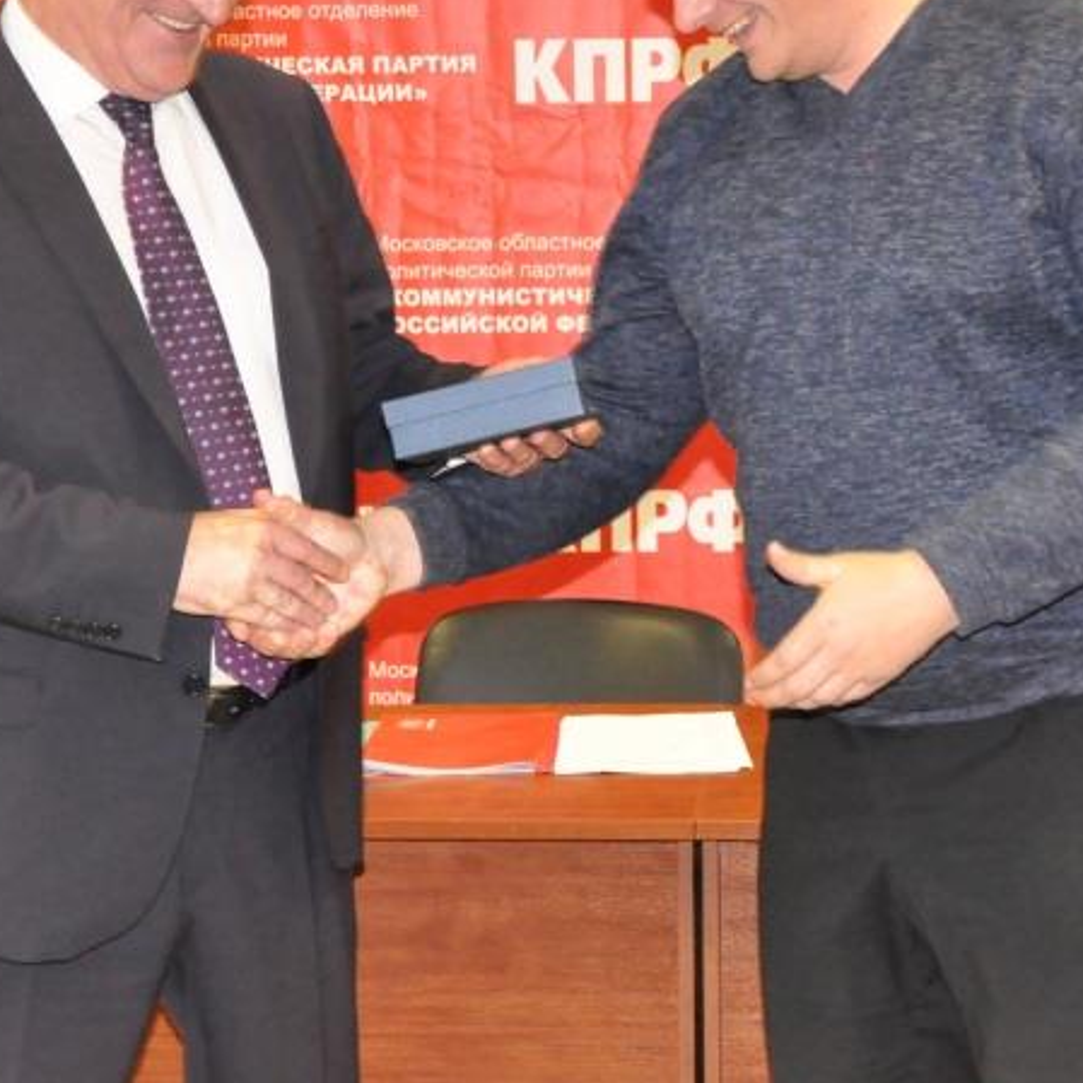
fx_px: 3292
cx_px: 658
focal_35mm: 93
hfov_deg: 18.7
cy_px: 420
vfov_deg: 18.7
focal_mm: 32
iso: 3200
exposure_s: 1/60
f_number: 5.6
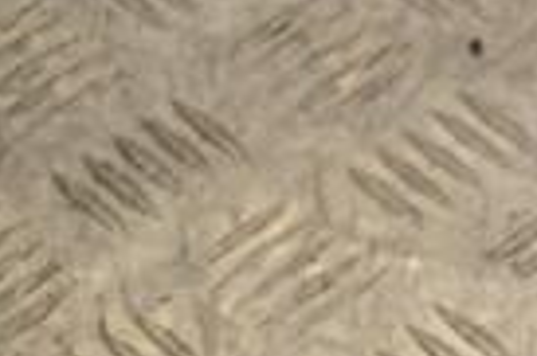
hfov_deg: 8.4
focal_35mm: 230
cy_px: 450
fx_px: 3430
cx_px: 1160
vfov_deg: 5.9
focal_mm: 35
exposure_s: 1/125
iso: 400
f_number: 5
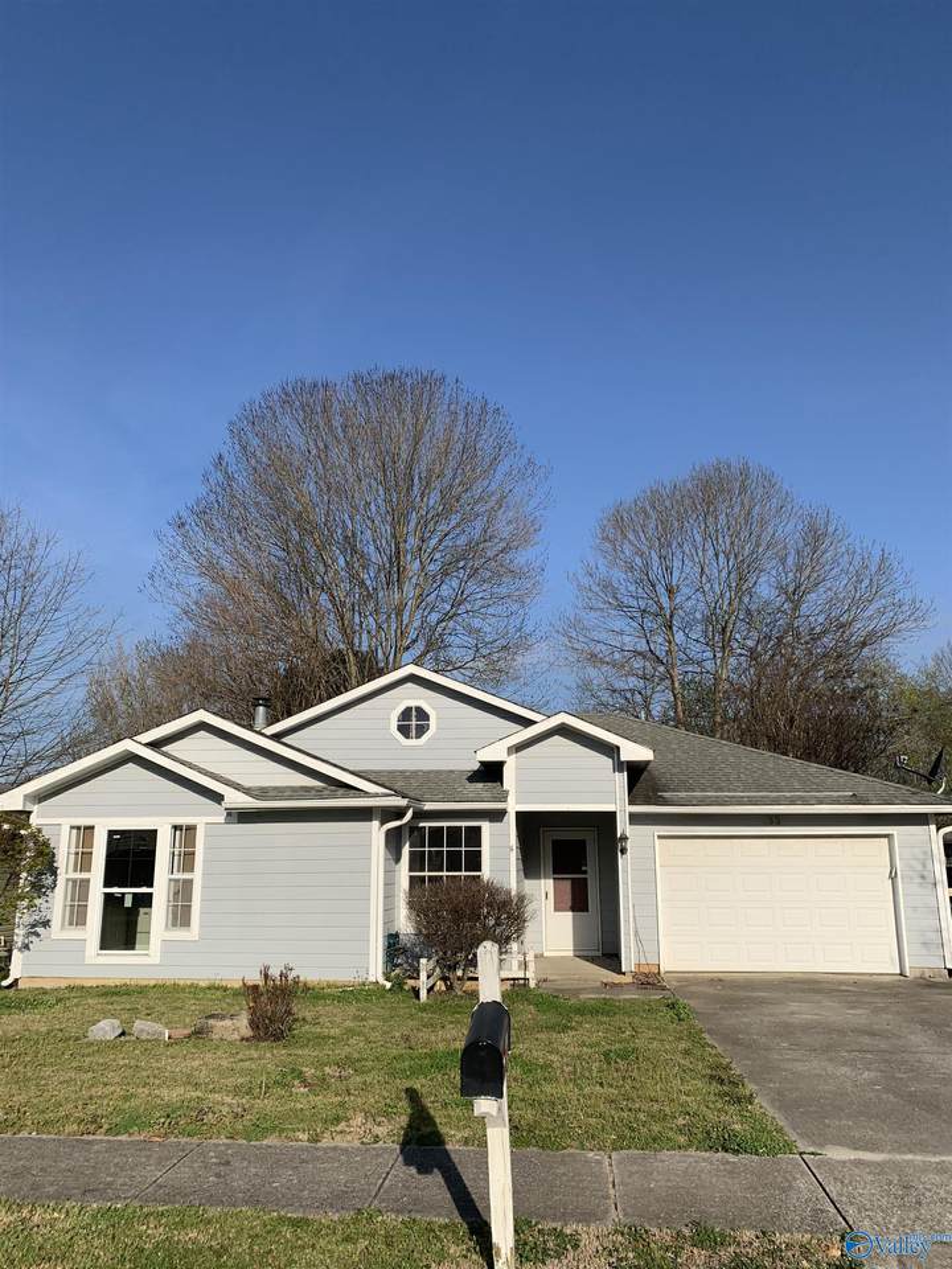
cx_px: 476
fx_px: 953
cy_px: 634
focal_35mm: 26
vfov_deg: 67.3
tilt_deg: +14.1
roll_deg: -0.1
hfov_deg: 53.1
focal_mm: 4.25
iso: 25
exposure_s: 1/2994
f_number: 1.8
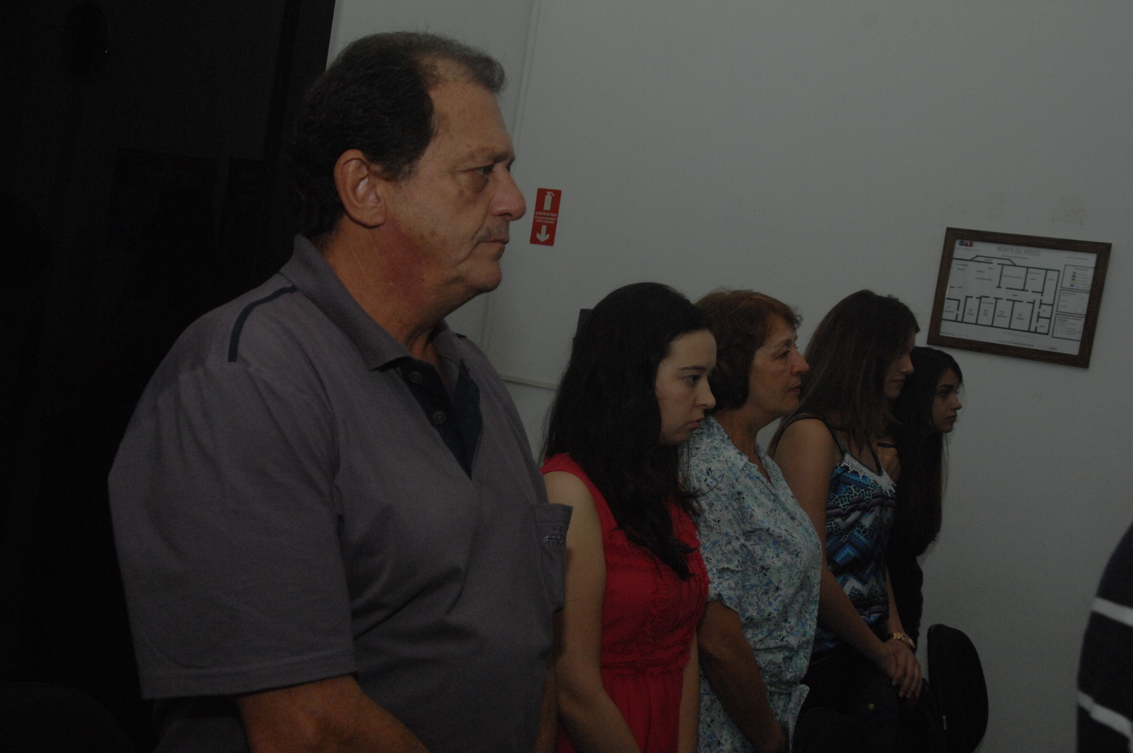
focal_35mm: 39
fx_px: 1226
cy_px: 376
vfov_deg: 34.1
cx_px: 566
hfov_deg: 49.6
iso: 800
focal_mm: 26
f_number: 7.1
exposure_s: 1/250
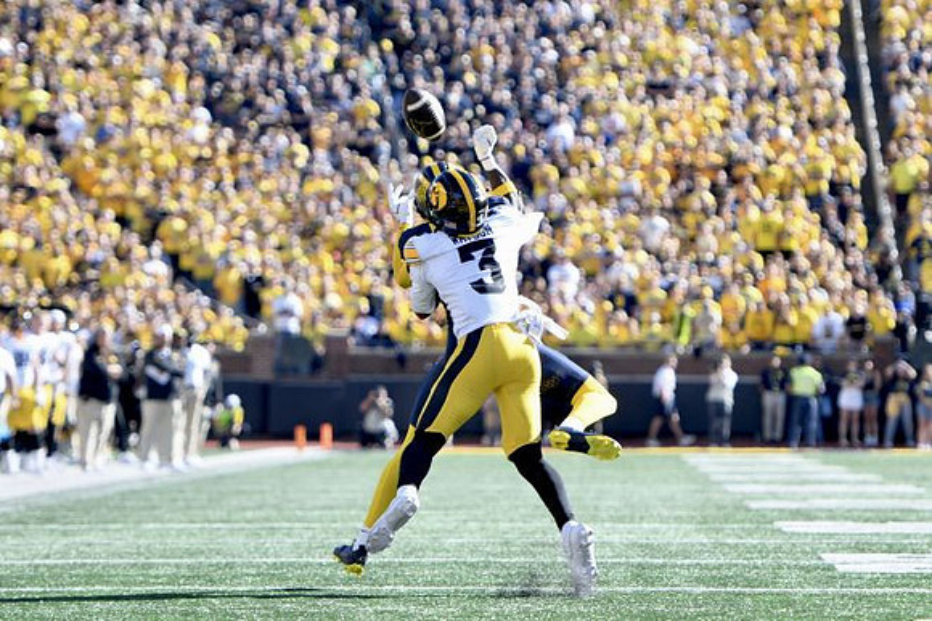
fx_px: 5045
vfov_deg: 7.0
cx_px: 466
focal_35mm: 195
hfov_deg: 10.6
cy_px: 310
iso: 320
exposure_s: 1/1600
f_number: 2.8
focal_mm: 130
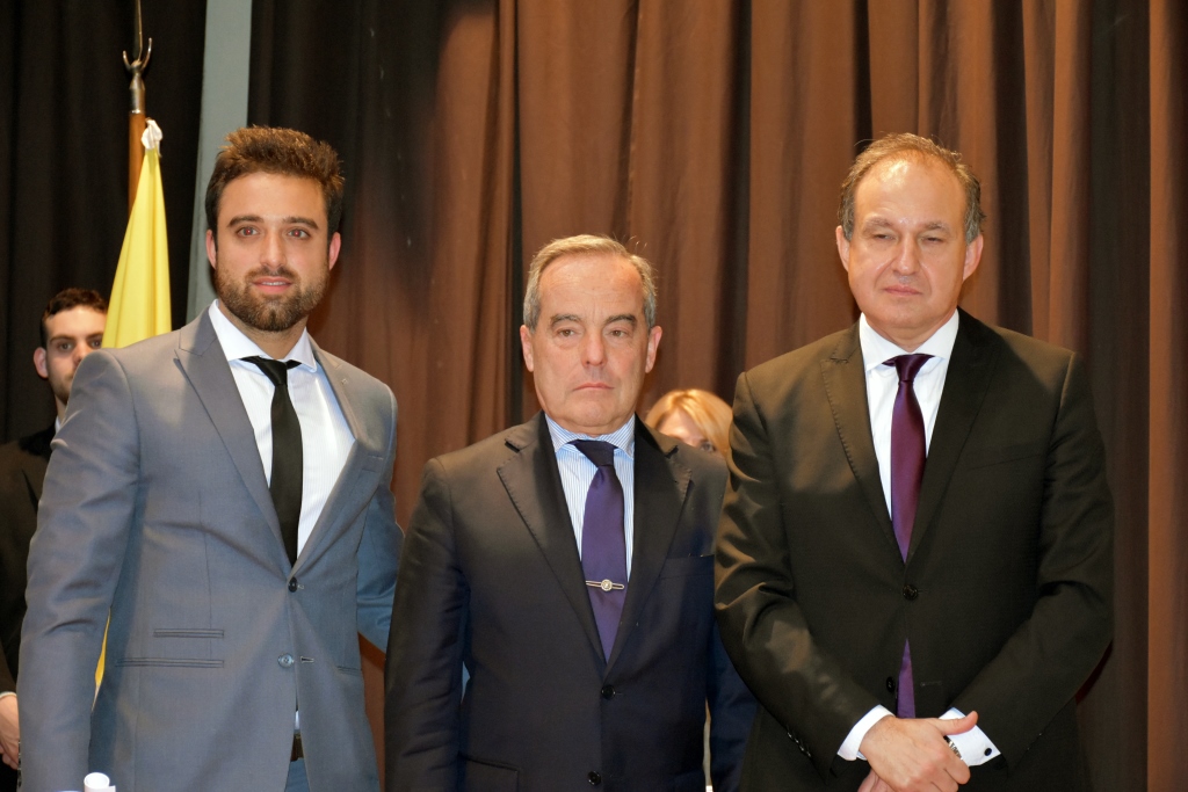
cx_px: 594
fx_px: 2772
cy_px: 396
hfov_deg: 24.2
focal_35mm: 84
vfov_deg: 16.3
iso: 4000
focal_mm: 56
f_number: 4.8
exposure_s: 1/60
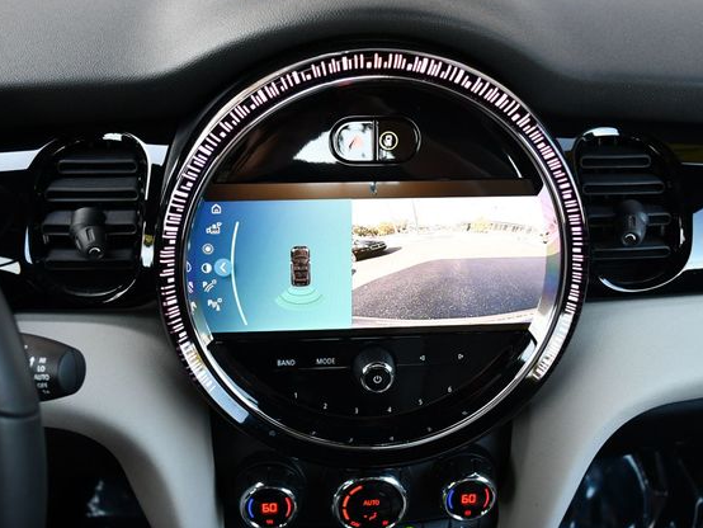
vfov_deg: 36.0
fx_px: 813
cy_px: 261
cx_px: 339
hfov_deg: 46.8
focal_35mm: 40
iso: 800
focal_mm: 18
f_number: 3.5
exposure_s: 1/250
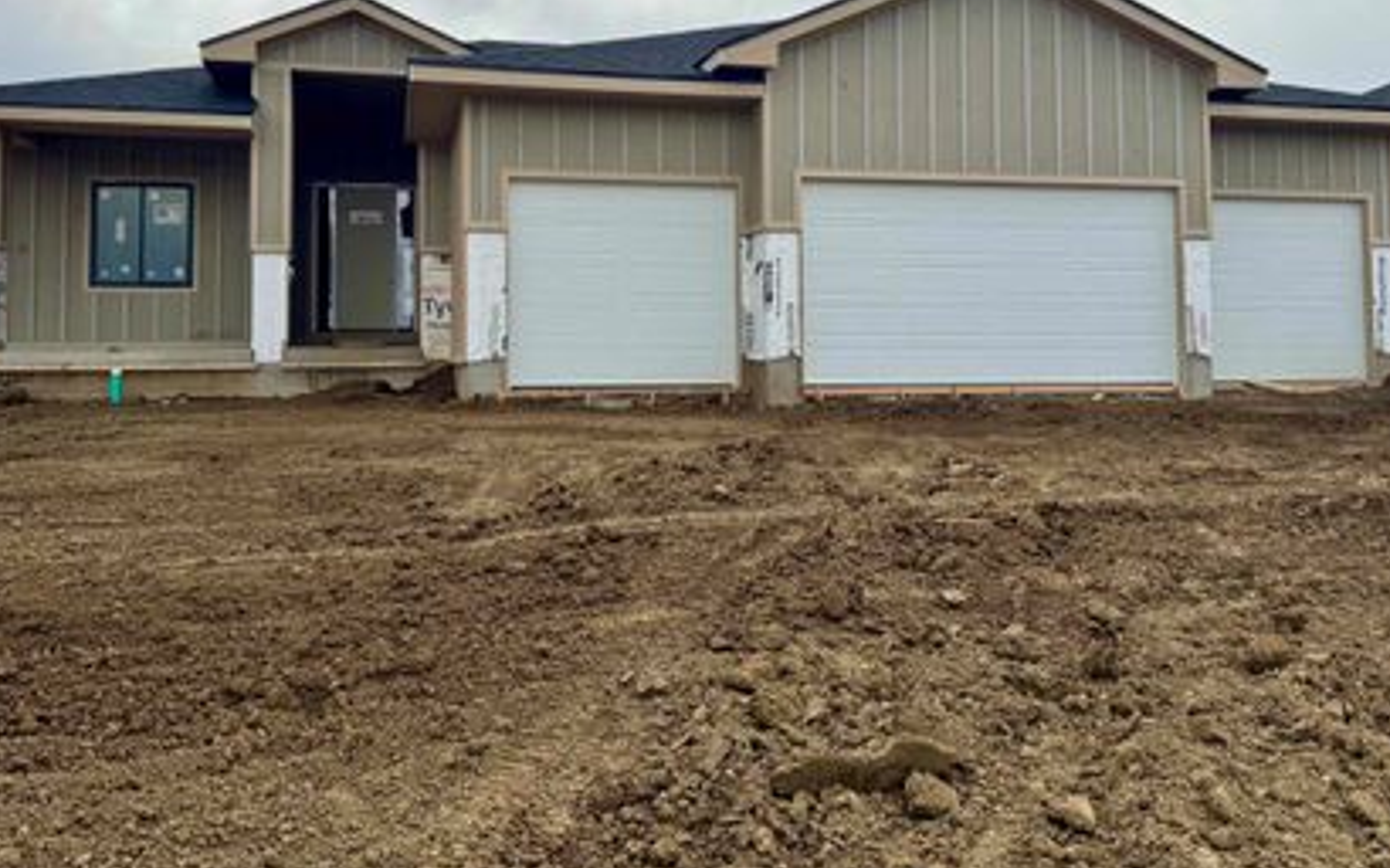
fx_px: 1174
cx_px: 664
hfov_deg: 61.2
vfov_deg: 40.1
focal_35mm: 31
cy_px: 297
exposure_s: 1/5814
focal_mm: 6.76
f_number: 1.78
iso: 80
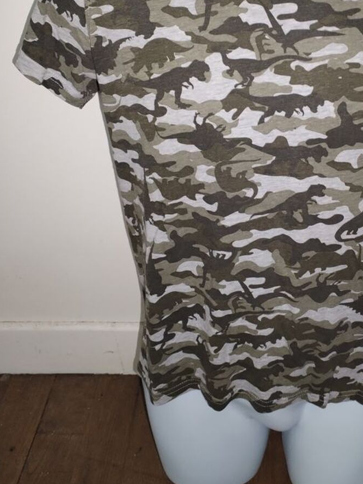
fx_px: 545
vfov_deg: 47.1
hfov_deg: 36.0
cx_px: 269
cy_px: 160
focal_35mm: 39
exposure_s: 1/25
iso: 1139
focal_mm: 4.75
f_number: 1.8
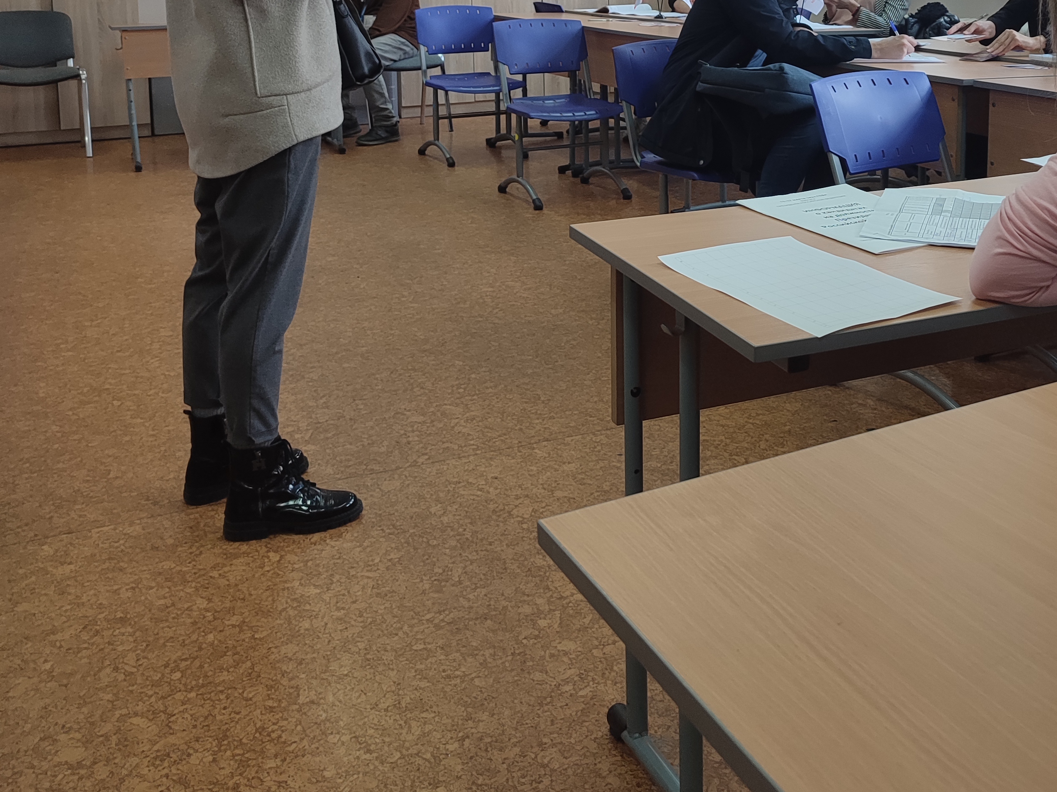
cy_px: 83
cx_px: 633
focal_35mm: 40
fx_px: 1221
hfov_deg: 46.5
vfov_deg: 34.0
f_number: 1.9
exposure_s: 1/50
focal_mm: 6.04
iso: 68
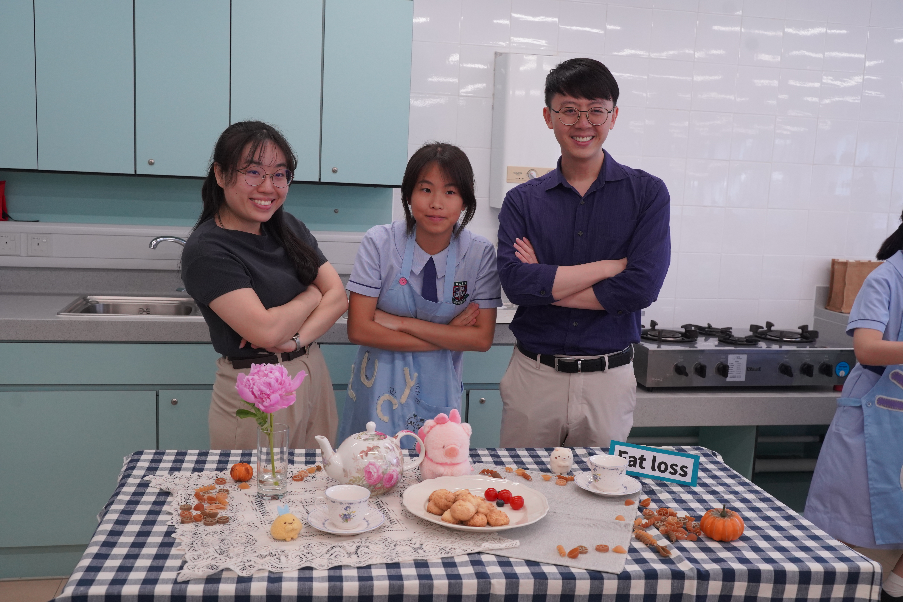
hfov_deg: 53.1
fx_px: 903
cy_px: 301
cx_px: 452
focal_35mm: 36
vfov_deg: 36.9
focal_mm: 36
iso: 2500
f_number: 5.6
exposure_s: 1/250
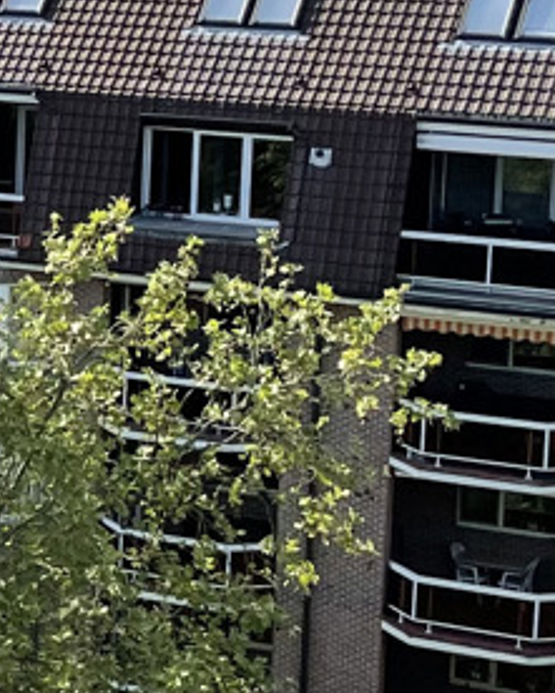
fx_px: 3017
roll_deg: +1.0
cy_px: 294
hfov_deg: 9.5
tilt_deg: -9.8
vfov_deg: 13.1
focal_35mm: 147
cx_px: -701
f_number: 1.6
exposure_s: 1/5291
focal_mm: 4.2
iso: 32
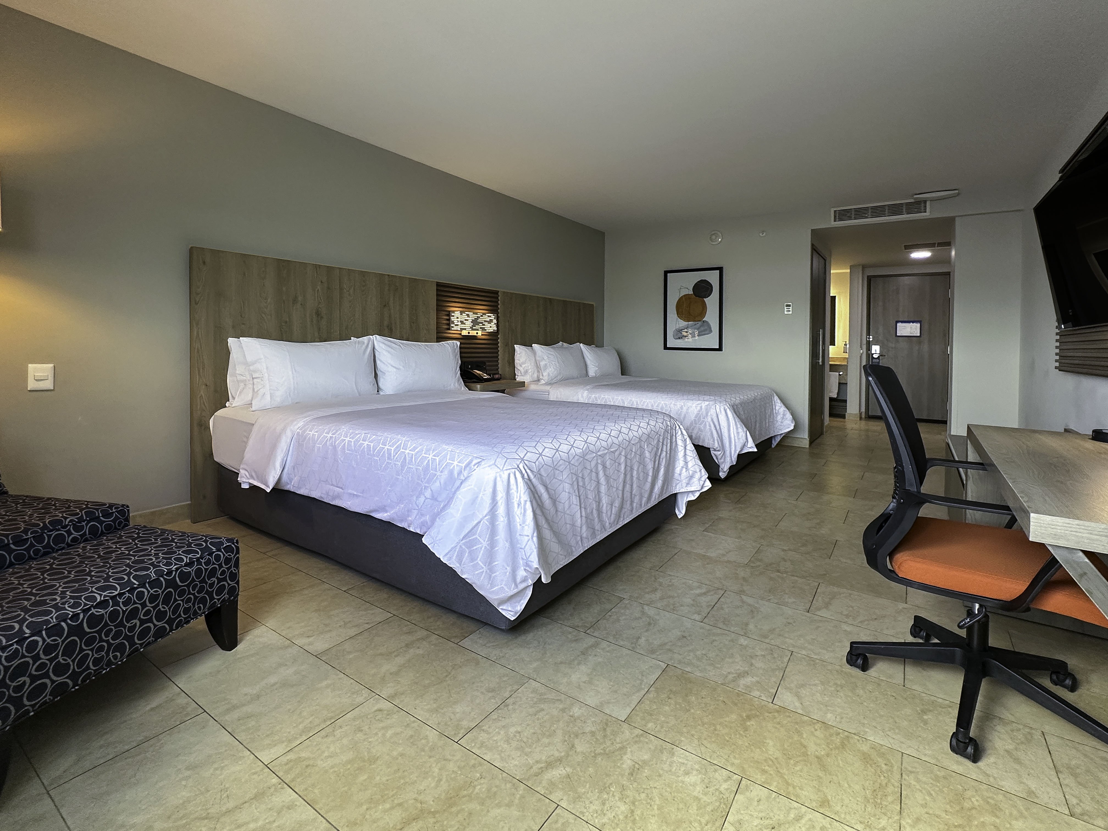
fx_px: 448
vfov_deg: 85.7
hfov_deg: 102.1
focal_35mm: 14
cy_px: 416
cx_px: 554
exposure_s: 1/120
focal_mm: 2.22
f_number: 2.2
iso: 250
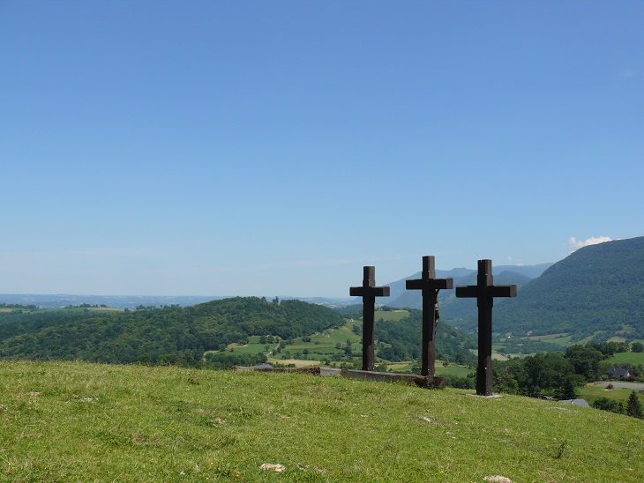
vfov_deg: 40.7
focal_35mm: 35
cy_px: 242
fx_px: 651
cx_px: 322
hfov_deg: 52.6
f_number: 6.3
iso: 100
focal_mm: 7.4
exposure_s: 1/500
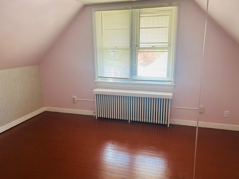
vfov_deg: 53.1
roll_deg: +0.2
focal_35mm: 26
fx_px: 180
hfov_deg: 67.3
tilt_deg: -12.8
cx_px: 120
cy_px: 90
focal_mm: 5.7
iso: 125
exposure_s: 1/121
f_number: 1.5
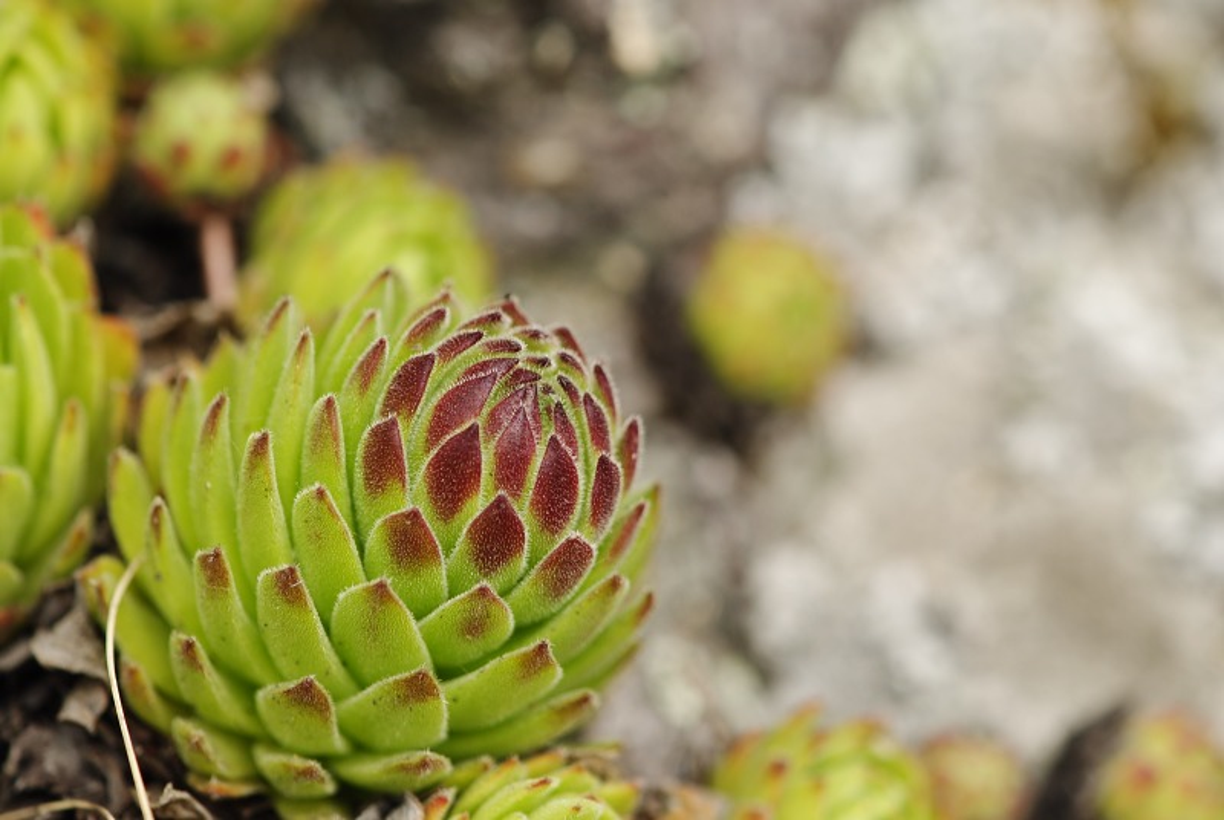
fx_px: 4341
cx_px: 612
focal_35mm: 128
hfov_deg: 16.0
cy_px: 410
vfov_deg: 10.8
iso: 100
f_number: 5.6
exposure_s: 1/125
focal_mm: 85
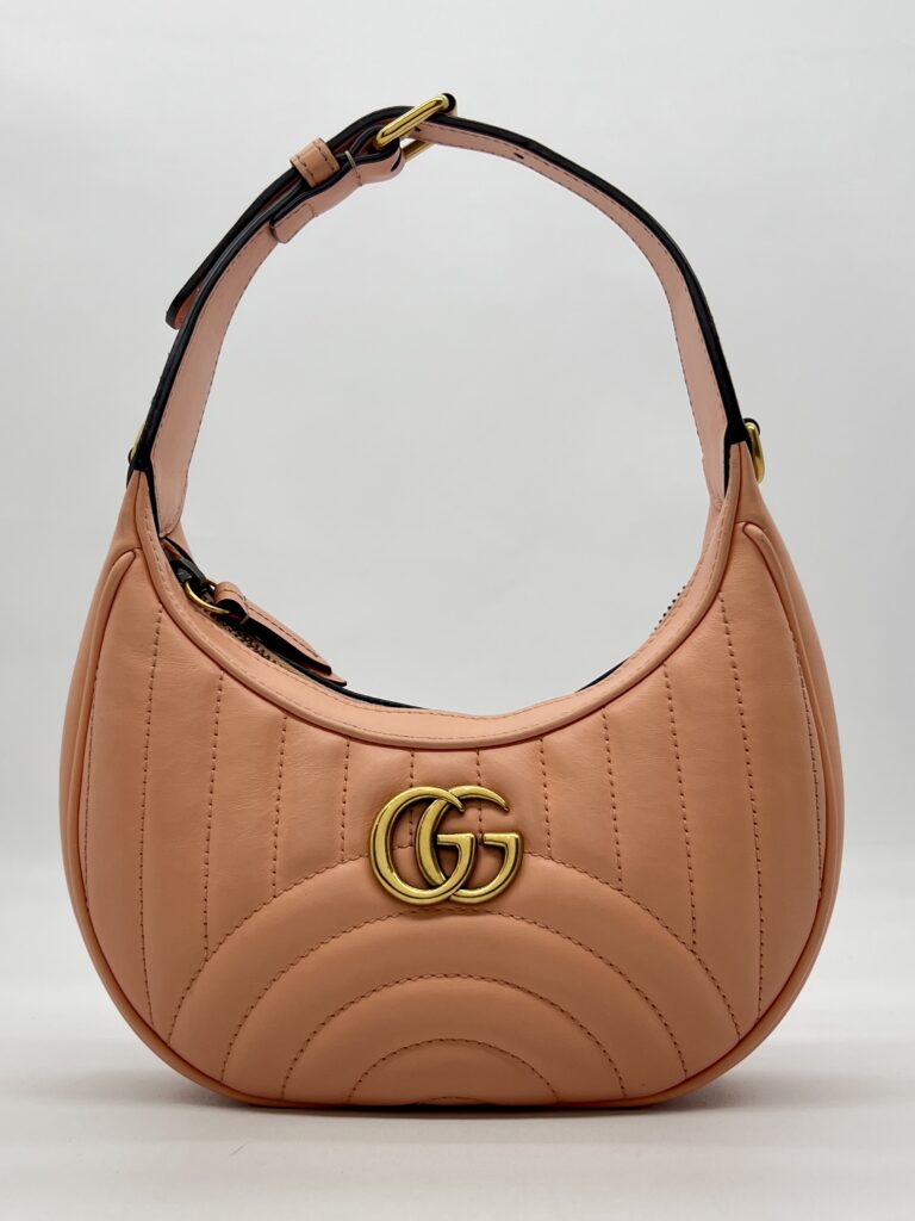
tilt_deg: +3.4
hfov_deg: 53.1
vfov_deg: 67.3
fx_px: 916
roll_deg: +0.1
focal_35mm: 26
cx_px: 458
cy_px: 610
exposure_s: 1/235
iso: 40
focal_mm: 5.7
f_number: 1.5
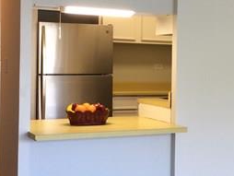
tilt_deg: -0.5
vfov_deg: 20.2
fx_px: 494
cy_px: 74
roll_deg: -0.3
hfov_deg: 26.5
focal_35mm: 73
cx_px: 152
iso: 40
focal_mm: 4.15
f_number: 2.2
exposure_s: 1/40
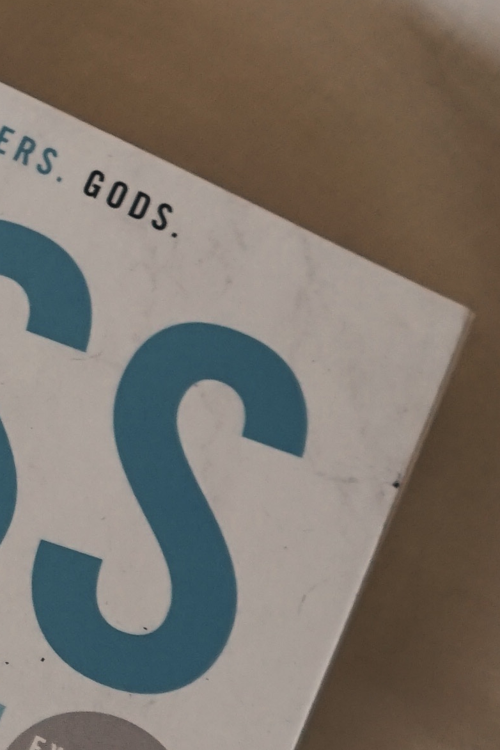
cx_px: -488
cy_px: 268
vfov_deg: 11.8
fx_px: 3623
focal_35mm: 174
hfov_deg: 7.6
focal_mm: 34
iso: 800
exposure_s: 1/160
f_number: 4
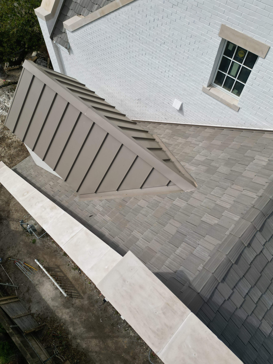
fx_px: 252
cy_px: 182
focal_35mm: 24
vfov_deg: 71.6
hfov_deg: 56.8
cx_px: 136
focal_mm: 6.72
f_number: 1.7
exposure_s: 1/4000
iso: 110
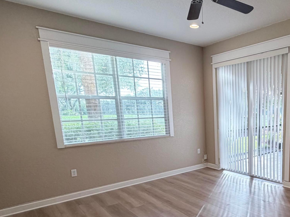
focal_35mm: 27
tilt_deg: -9.8
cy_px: 151
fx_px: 226
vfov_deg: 50.1
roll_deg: +1.5
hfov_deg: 59.7
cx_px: 235
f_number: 2.2
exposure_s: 1/120
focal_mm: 2.22
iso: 125
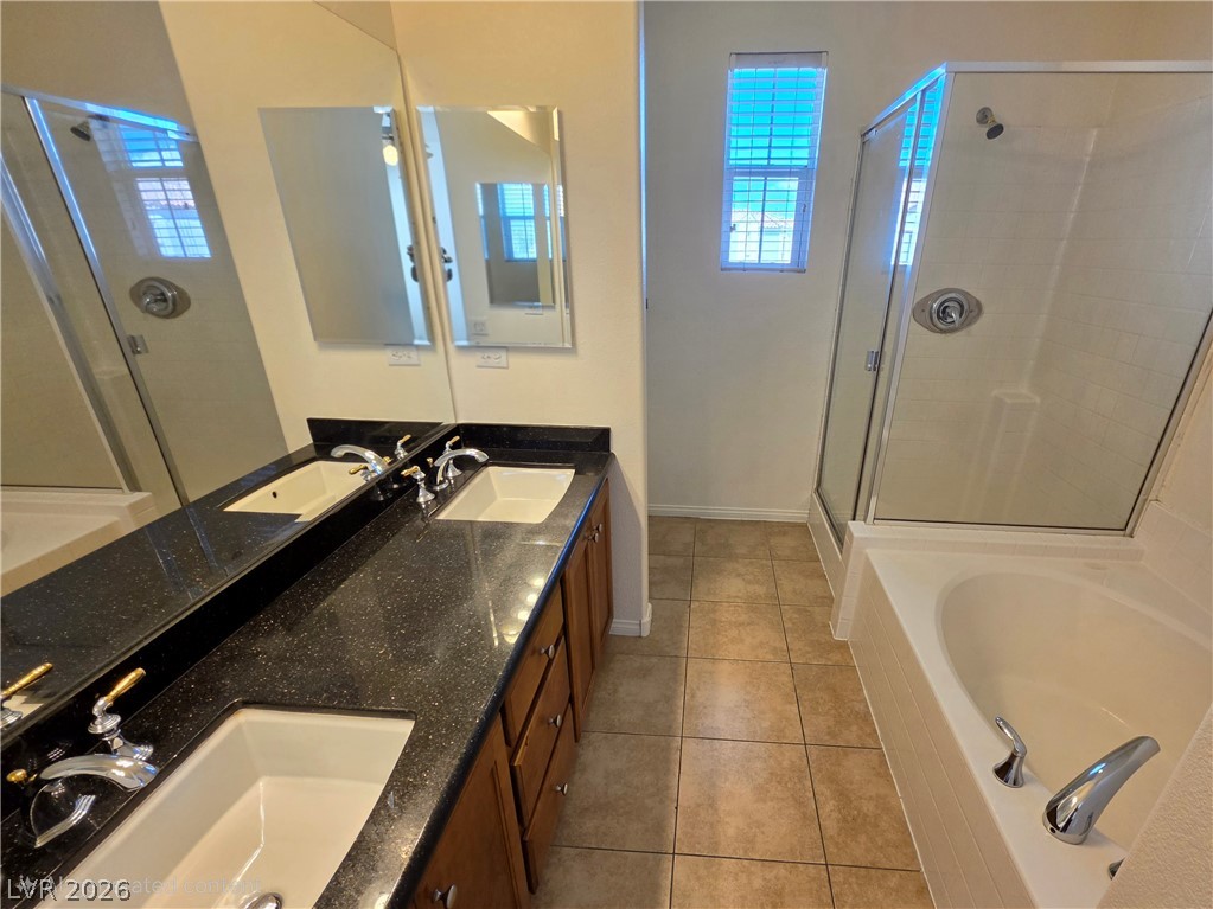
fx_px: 455
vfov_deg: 89.9
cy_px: 454
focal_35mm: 13
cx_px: 606
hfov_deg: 106.2
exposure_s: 1/120
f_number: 1.9
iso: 80
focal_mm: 2.2
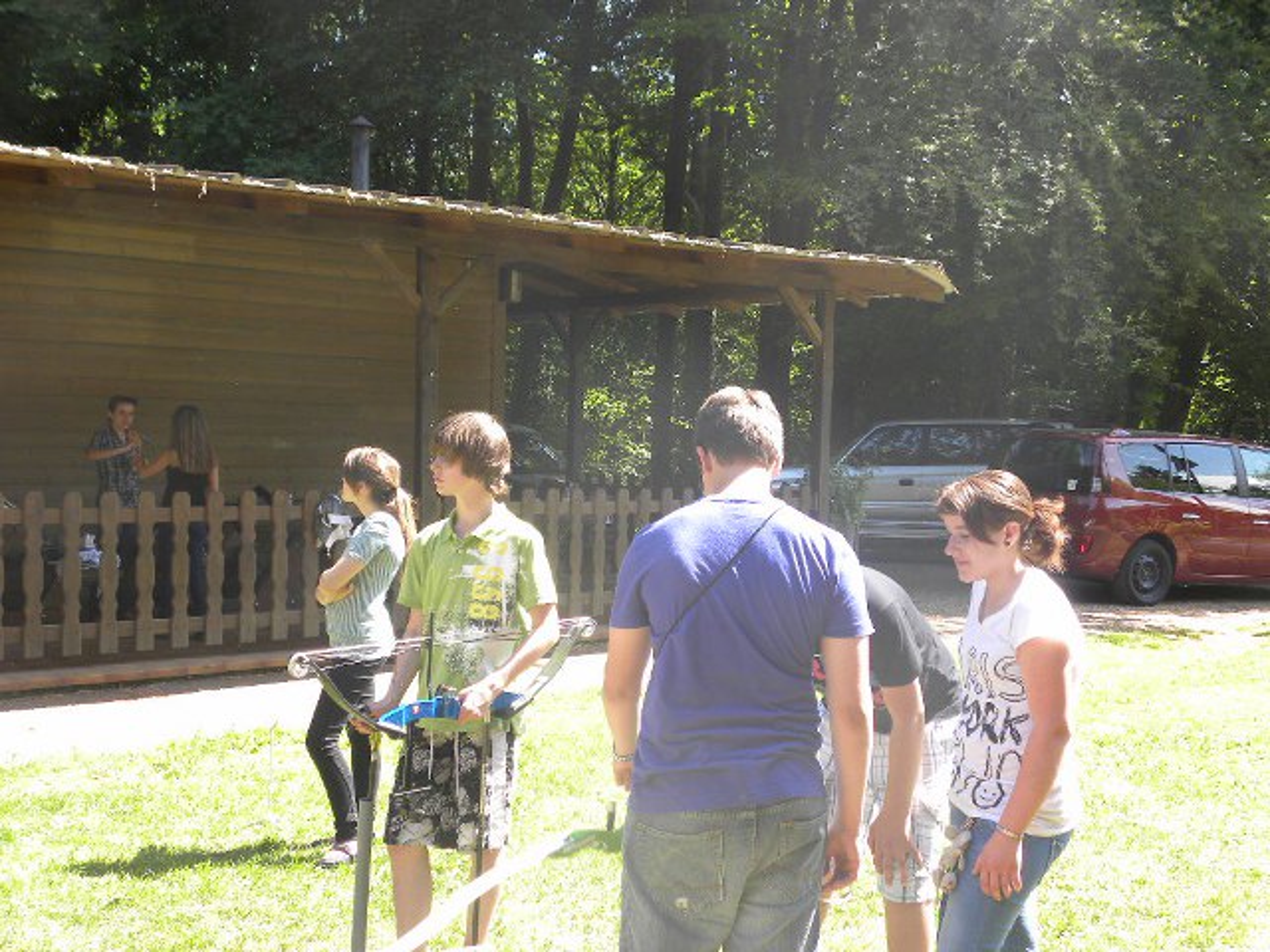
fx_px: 1688
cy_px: 476
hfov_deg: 41.2
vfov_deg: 31.5
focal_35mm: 46
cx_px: 635
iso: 64
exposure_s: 1/102
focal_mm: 8.2
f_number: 3.2
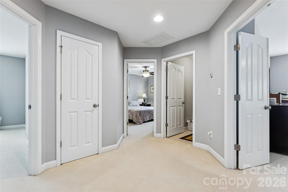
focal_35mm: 17
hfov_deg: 94.6
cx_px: 144
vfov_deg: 71.7
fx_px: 133
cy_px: 96
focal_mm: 16.6
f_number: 13
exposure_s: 1.3
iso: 100
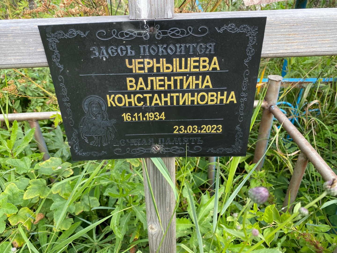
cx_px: 168
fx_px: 253
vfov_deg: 53.1
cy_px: 126
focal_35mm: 26
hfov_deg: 67.3
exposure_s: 1/449
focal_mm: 4.25
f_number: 1.8
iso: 32
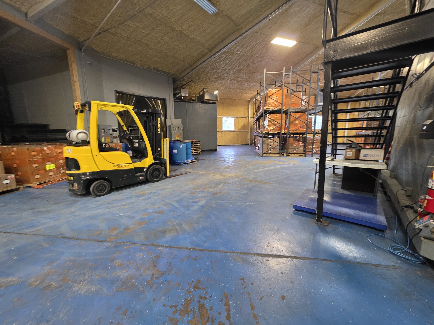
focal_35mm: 13
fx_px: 163
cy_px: 162
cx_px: 217
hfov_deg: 106.2
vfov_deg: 89.9
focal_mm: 2.2
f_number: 1.9
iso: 640
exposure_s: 1/60
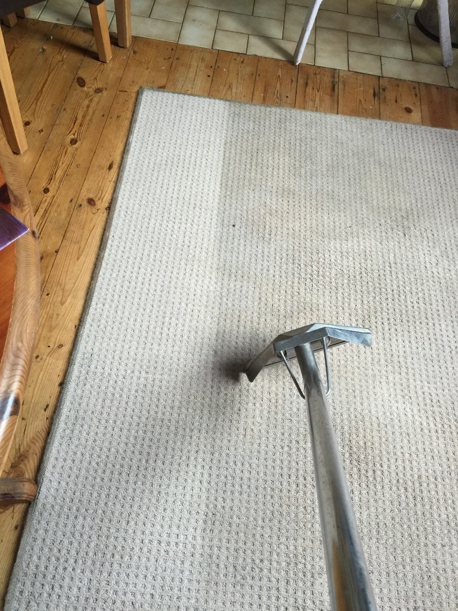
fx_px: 512
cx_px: 229
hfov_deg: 48.2
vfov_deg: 61.7
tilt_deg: -58.2
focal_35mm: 29
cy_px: 306
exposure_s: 1/30
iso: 50
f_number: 2.2
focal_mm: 4.15
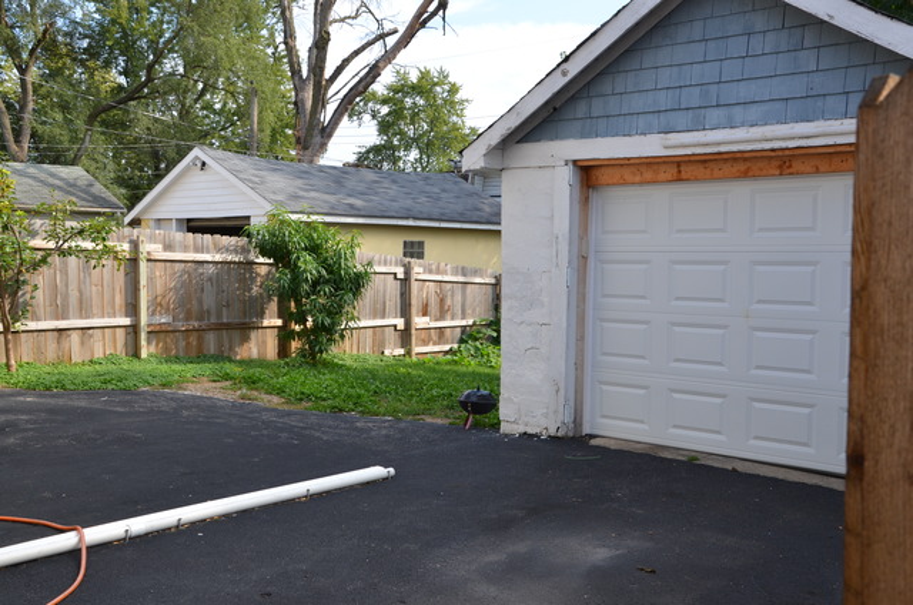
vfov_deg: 36.7
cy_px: 302
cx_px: 456
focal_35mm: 36
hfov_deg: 53.2
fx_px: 911
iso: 200
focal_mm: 24
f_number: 7.1
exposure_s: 1/200
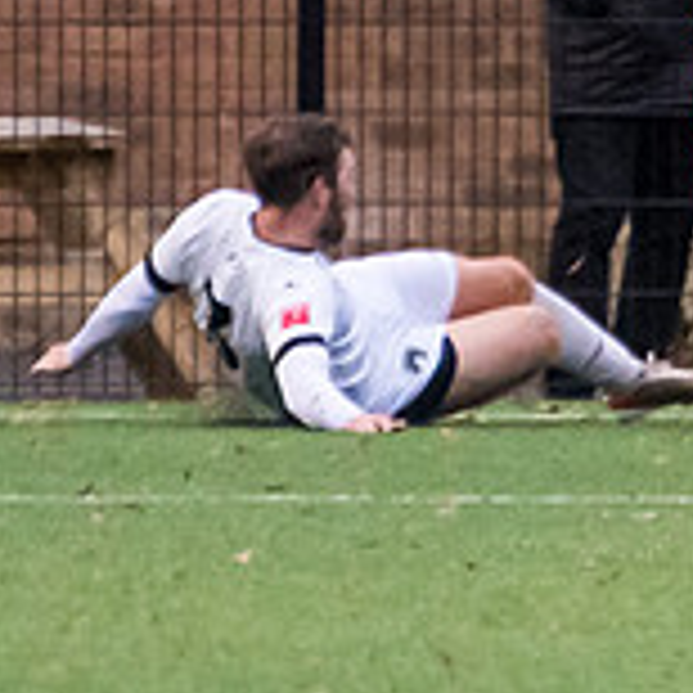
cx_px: 847
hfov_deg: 0.8
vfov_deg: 0.8
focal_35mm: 2076
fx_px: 47021
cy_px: 352
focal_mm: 280
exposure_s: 1/1000
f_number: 4
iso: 4000
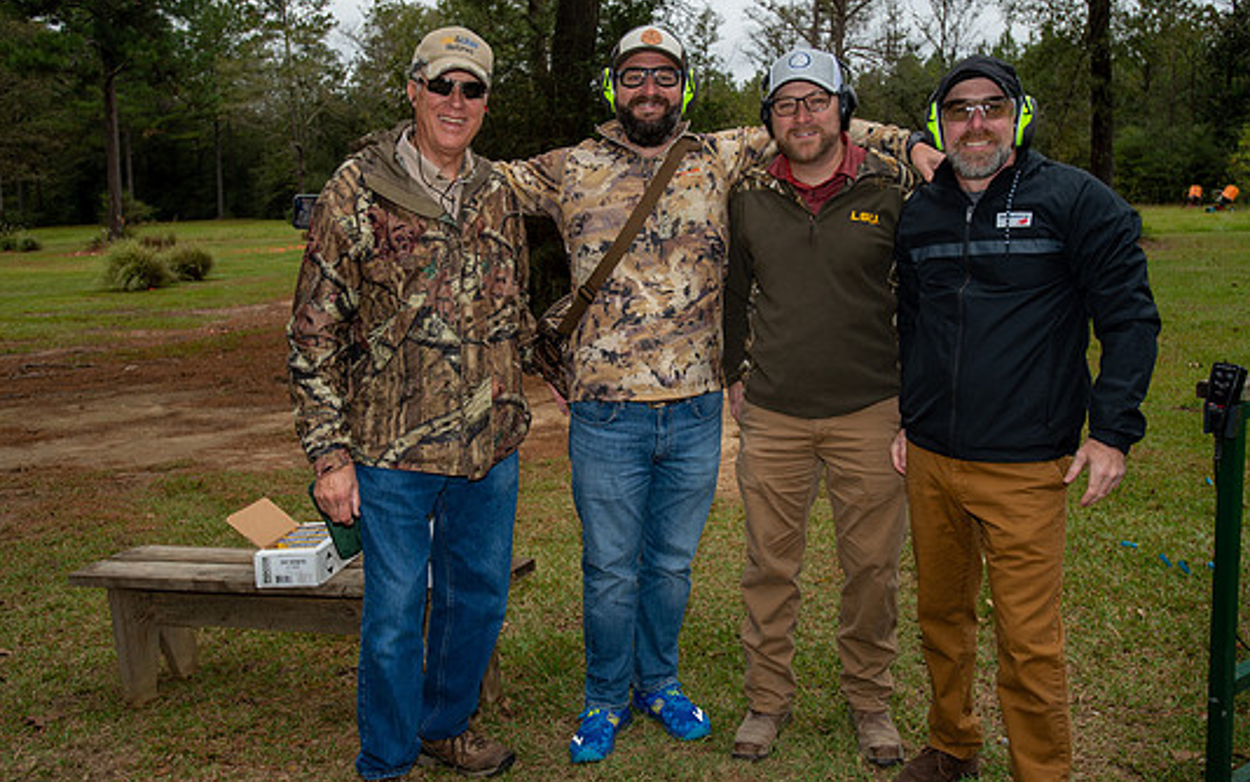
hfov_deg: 61.2
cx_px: 641
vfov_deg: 40.6
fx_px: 1056
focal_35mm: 31
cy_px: 363
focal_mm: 28
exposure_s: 1/250
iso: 320
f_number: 5
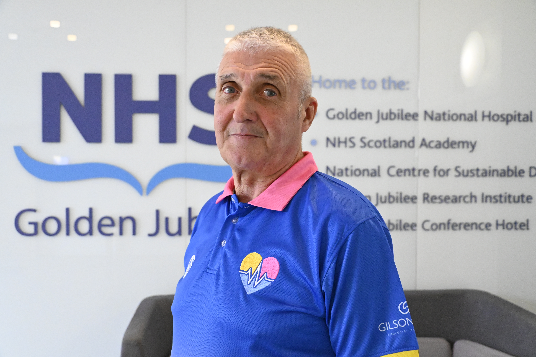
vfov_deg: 35.5
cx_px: 268
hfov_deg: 51.3
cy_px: 178
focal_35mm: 38
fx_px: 558
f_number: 4
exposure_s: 1/250
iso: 8000
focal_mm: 25
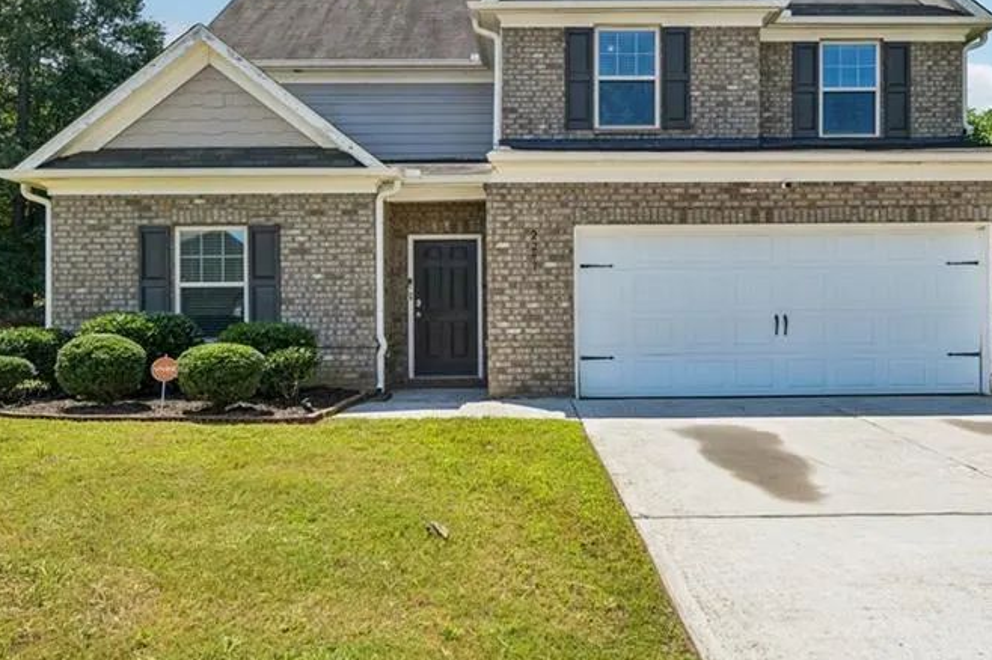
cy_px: 209
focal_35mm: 28
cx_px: 564
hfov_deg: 65.2
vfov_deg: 45.5
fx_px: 771
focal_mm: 18
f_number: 8
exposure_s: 1/500
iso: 200
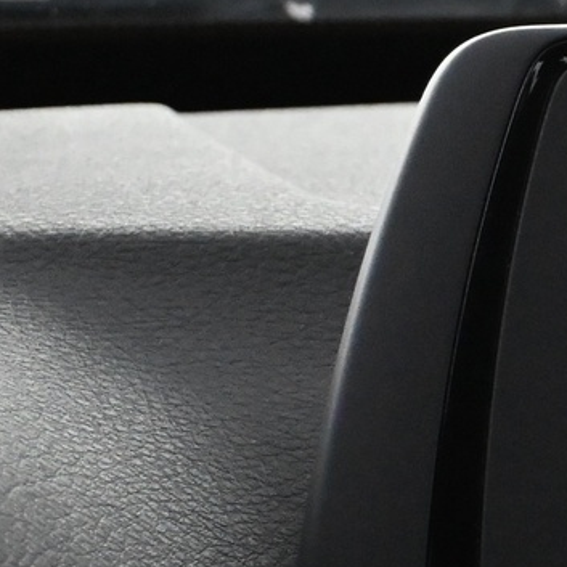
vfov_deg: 8.5
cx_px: 1108
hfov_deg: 8.2
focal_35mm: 205
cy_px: 247
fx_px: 3798
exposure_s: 1/60
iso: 5600
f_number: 5.3
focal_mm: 35
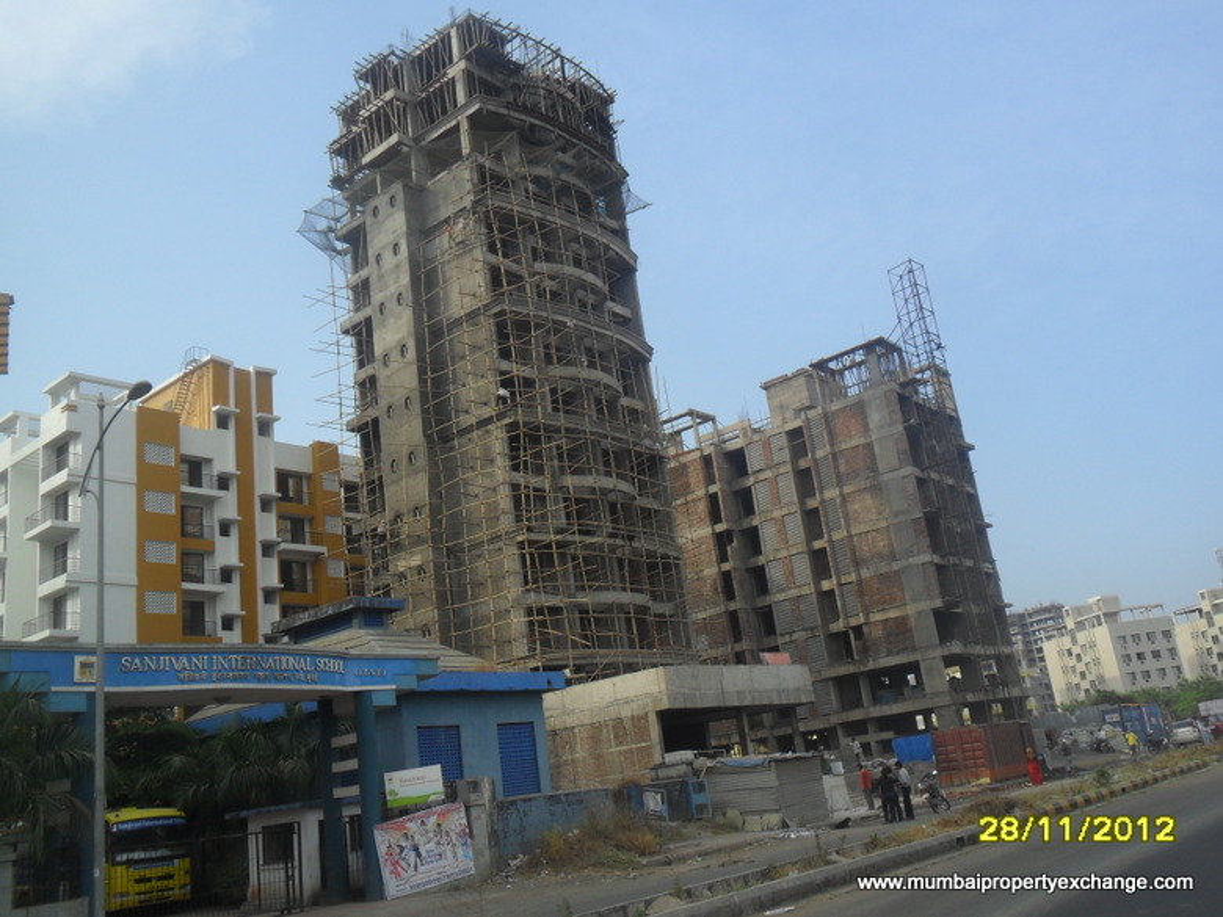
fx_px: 1131
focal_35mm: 32
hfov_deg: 56.8
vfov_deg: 44.2
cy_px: 458
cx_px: 612
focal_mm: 5.7
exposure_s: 1/500
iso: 100
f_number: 3.7
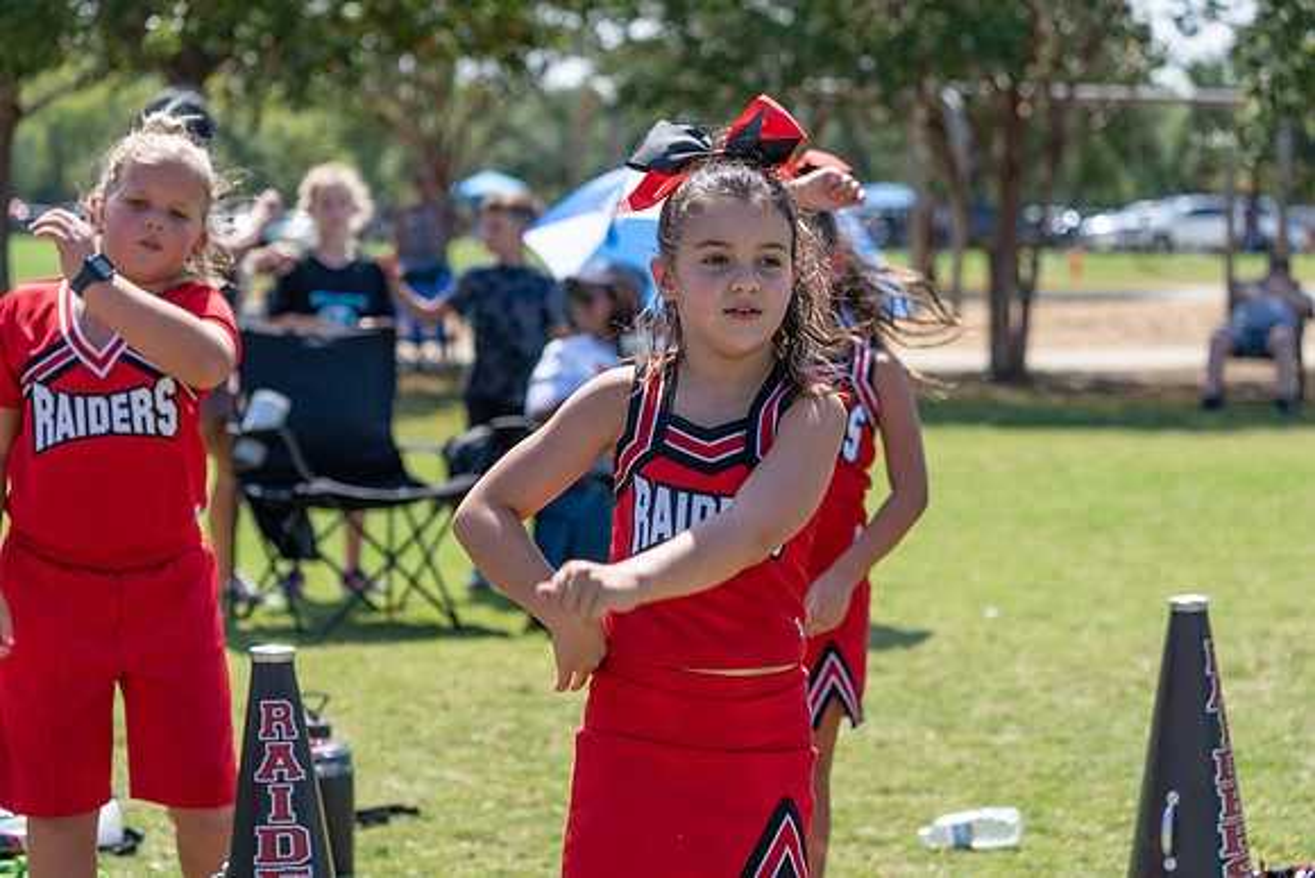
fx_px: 3653
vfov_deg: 13.7
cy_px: 439
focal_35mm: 100
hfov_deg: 20.4
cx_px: 658
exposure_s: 1/640
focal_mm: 100
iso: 125
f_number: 5.6
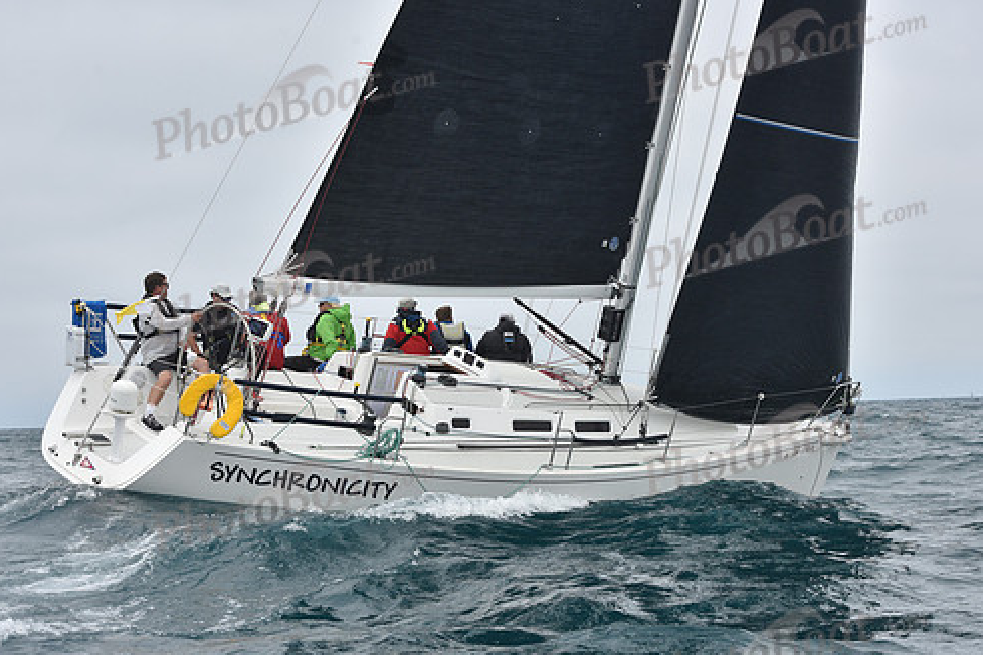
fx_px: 2266
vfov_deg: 16.4
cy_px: 369
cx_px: 541
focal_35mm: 83
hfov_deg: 24.5
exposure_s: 1/800
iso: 250
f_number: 9
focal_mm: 70
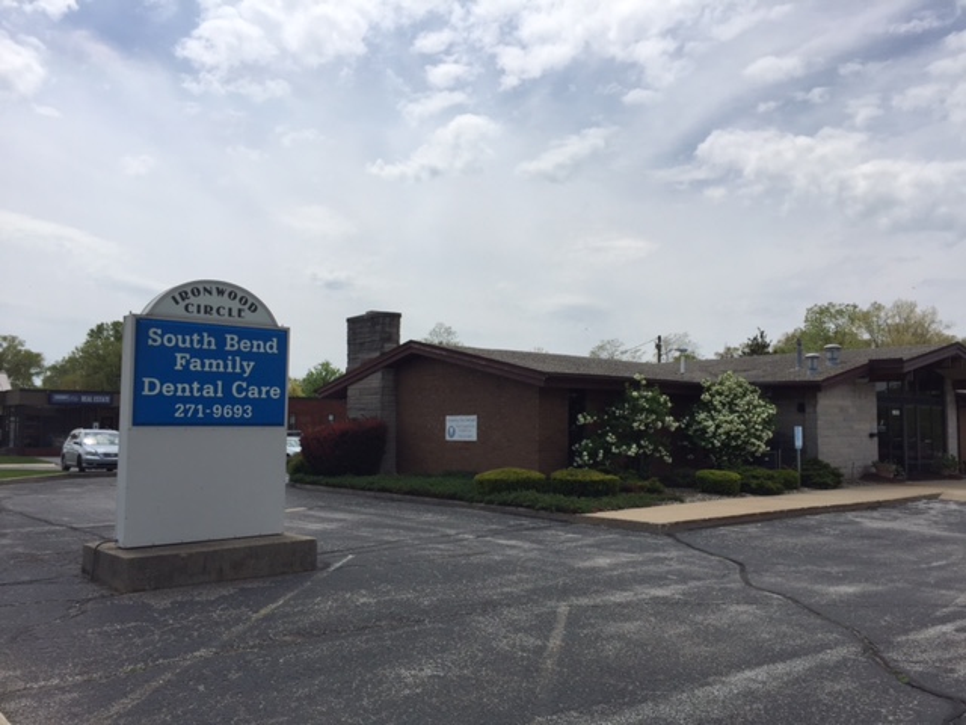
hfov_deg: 61.7
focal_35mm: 29
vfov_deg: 48.2
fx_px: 809
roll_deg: -0.4
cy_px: 362
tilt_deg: +6.5
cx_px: 483
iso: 32
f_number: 2.2
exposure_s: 1/3597
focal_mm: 4.15
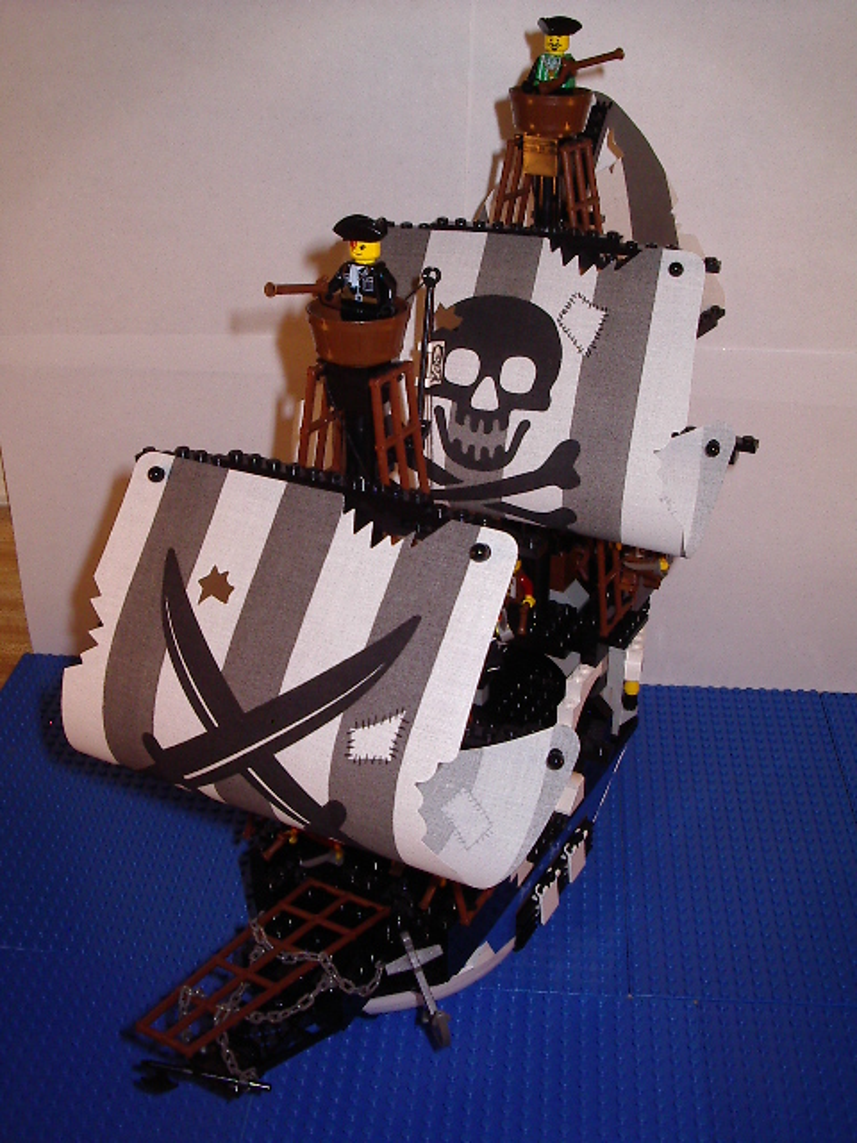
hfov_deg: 37.7
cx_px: 428
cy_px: 572
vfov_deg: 49.0
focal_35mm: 38
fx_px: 1254
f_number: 4.8
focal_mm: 5.8
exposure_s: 1/60
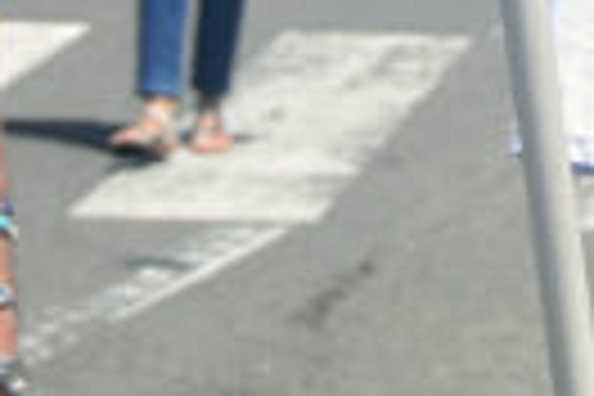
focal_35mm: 367
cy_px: -522
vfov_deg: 3.7
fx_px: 6055
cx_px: 1134
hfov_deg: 5.5
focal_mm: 42
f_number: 9
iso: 200
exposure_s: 1/320
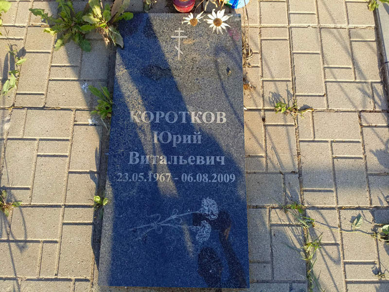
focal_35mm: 25
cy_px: 146
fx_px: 281
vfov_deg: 54.9
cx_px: 194
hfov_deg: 69.4
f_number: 1.69
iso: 112
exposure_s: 1/306
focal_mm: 4.76
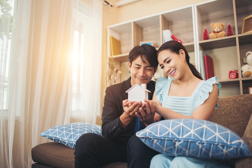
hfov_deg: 65.5
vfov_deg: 46.4
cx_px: 126
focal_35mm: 28
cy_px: 84
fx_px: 196
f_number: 2
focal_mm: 28
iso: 400
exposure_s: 1/160
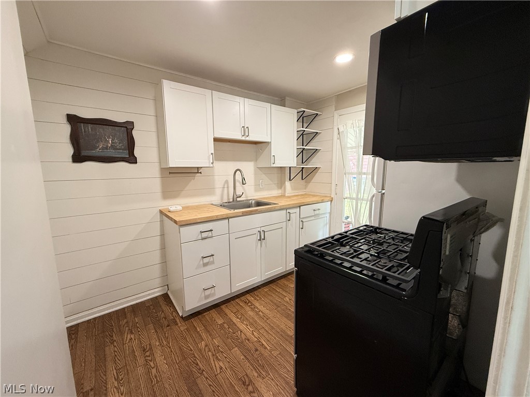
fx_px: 214
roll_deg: +0.4
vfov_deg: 85.7
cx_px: 265
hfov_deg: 102.1
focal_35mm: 14
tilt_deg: -8.2
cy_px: 198
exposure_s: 1/120
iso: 250
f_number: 2.2
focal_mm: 2.22
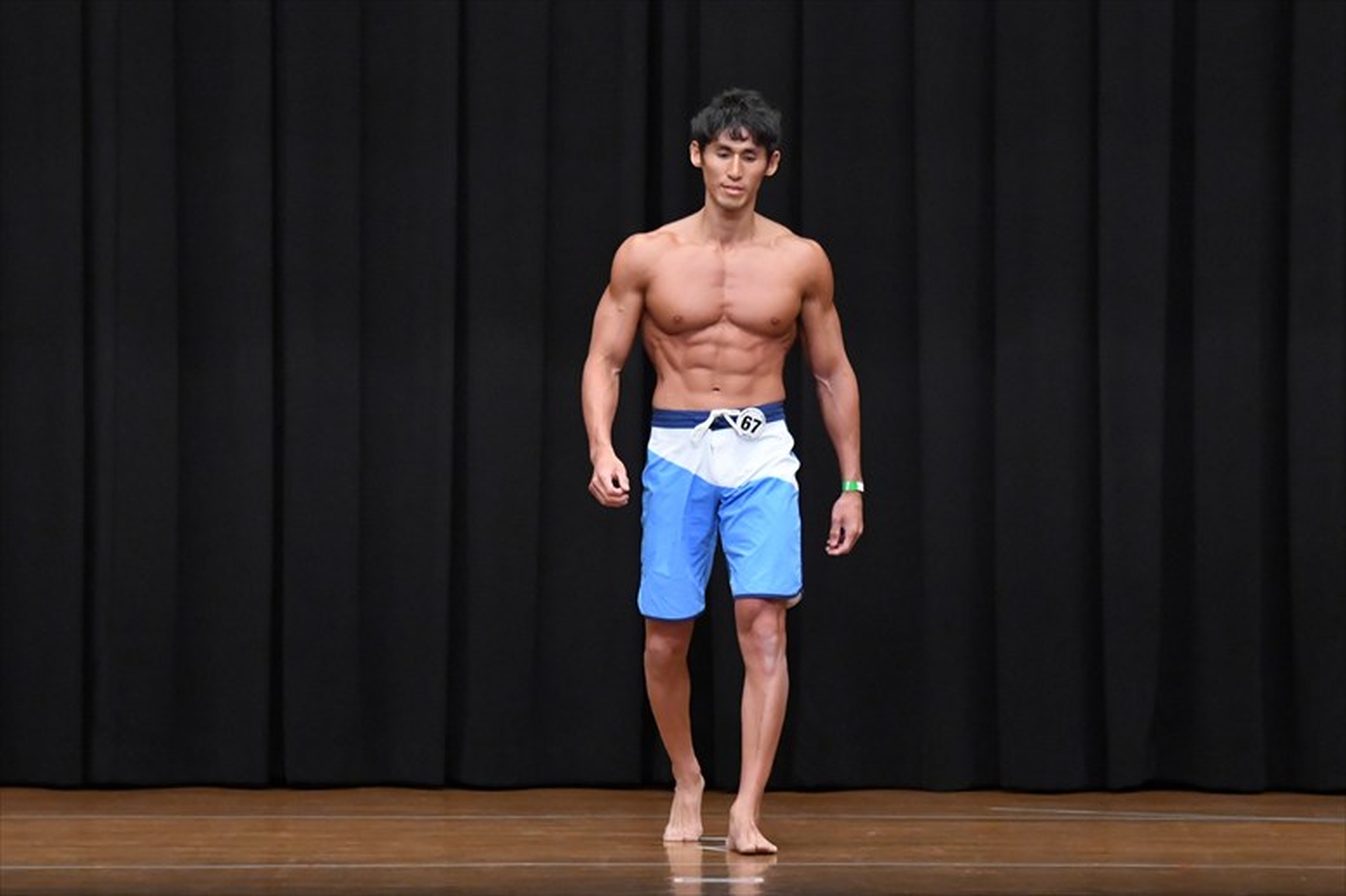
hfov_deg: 9.2
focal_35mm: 225
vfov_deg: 6.1
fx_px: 8409
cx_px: 673
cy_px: 448
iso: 8000
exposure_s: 1/400
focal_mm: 150
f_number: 5.6
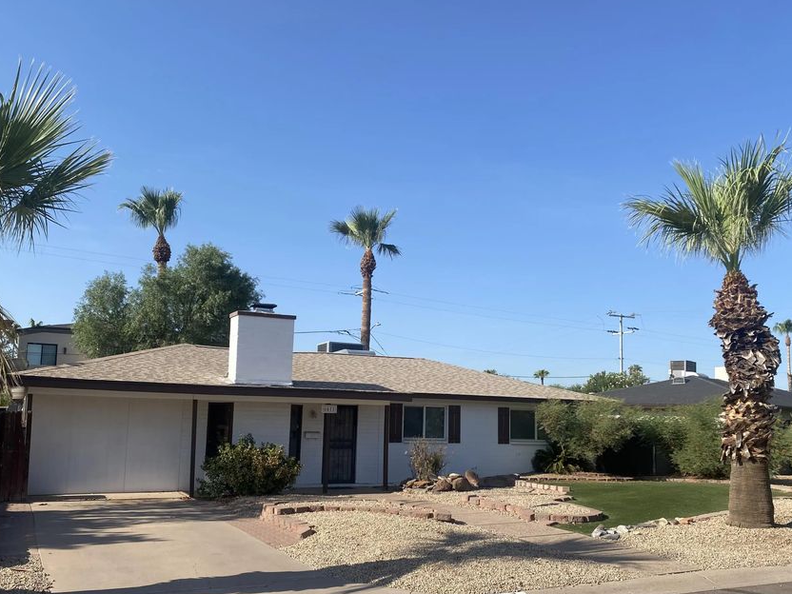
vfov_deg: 44.0
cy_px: 343
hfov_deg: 56.8
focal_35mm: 32
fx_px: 732
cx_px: 391
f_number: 1.8
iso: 32
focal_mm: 4.25
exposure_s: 1/2817
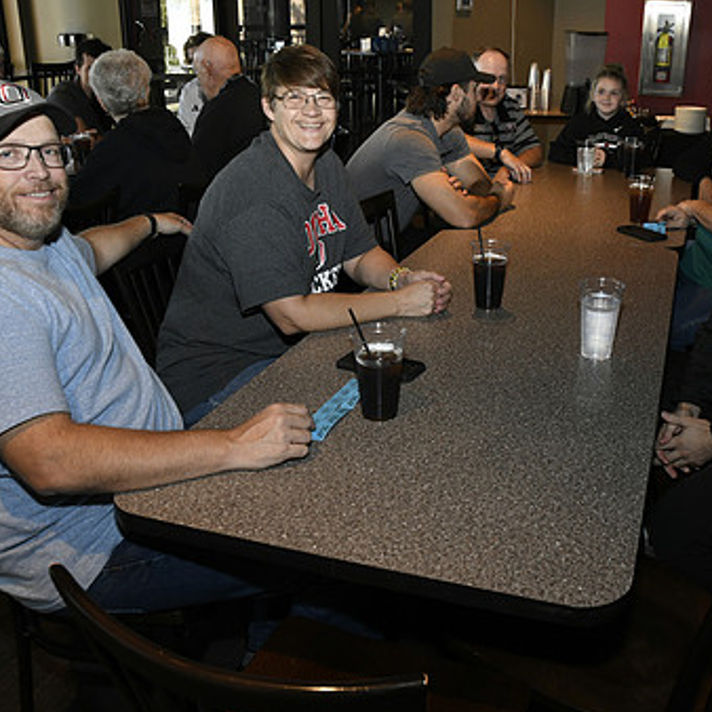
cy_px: 338
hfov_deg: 47.0
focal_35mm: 35
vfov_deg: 47.2
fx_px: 814
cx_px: 423
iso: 1600
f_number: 8
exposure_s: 1/60
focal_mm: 24
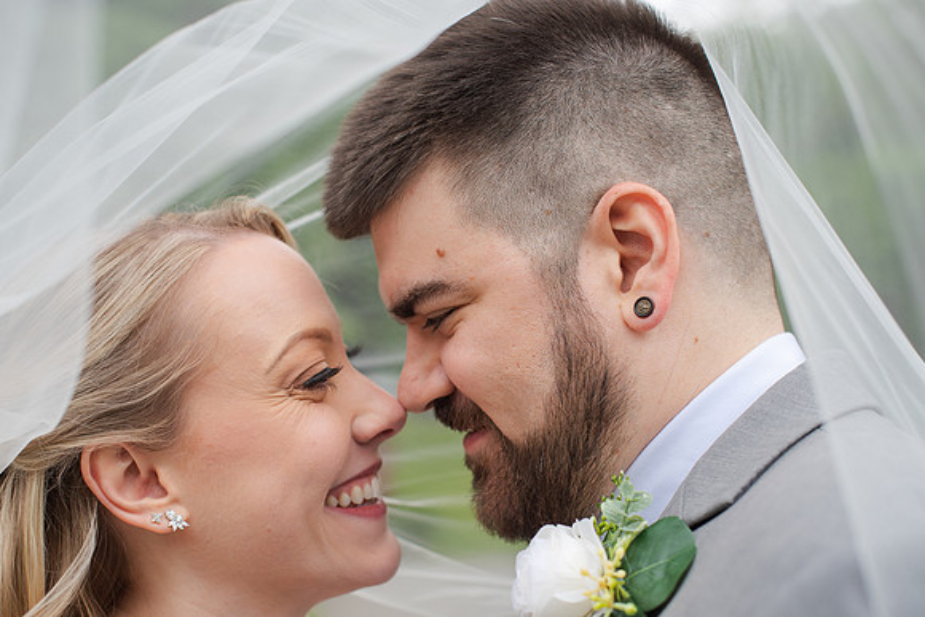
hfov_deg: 39.6
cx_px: 462
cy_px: 308
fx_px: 1285
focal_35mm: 50
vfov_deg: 27.0
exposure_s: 1/400
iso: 100
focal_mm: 50
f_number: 3.5
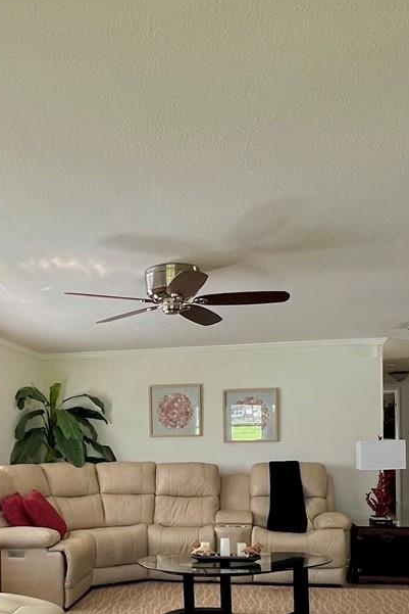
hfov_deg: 36.1
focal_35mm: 36
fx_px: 613
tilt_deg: -0.4
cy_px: 453
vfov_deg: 51.1
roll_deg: +0.3
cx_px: 106
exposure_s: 1/120
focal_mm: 1.57
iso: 200
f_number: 1.8
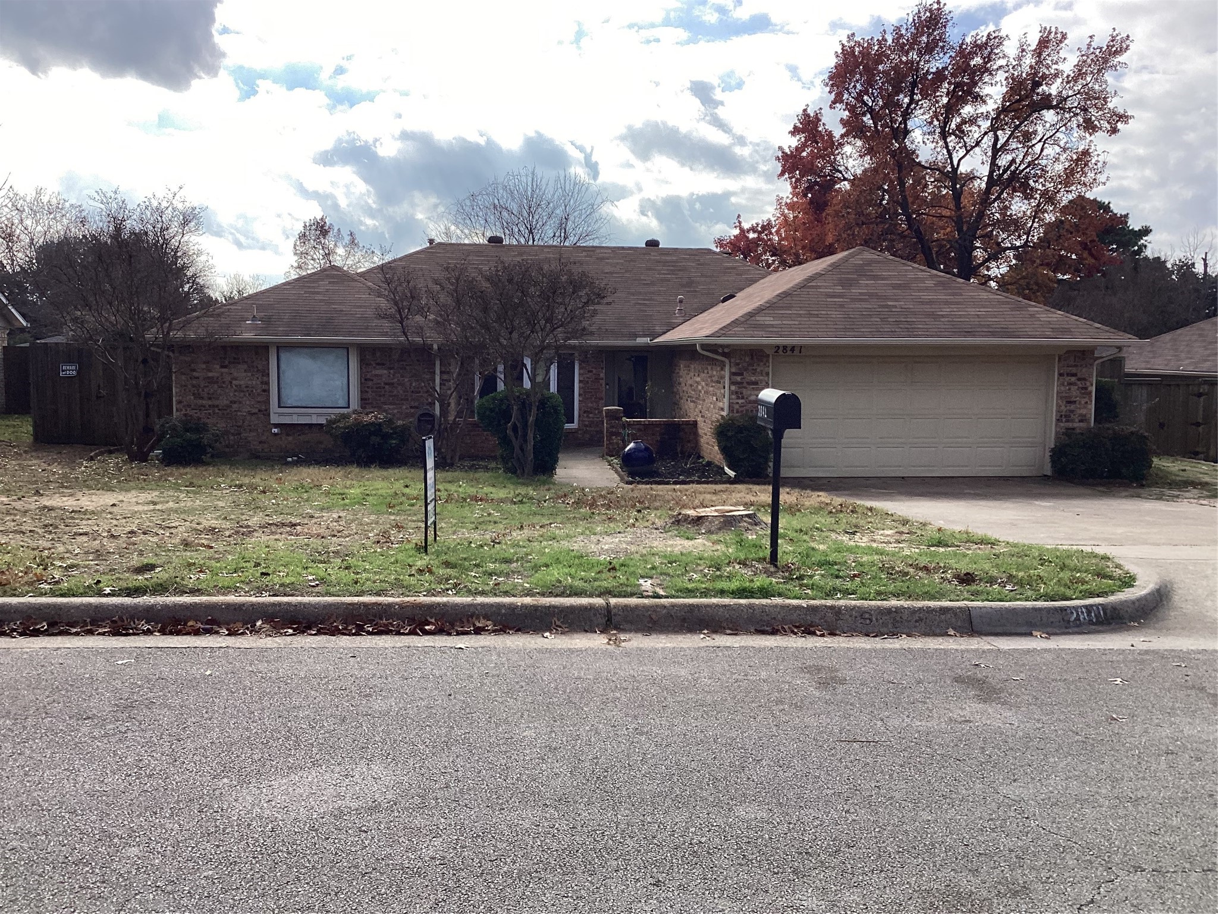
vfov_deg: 45.4
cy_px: 457
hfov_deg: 58.4
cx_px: 609
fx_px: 1091
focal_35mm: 31
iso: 25
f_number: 2.4
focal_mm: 3.3
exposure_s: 1/1538
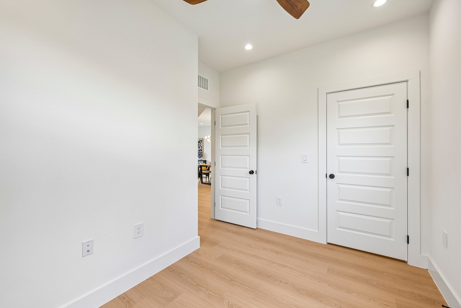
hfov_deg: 100.4
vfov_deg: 77.3
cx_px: 230
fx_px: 192
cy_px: 154
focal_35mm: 15
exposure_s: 1/20
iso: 100
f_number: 6.7
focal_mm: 15
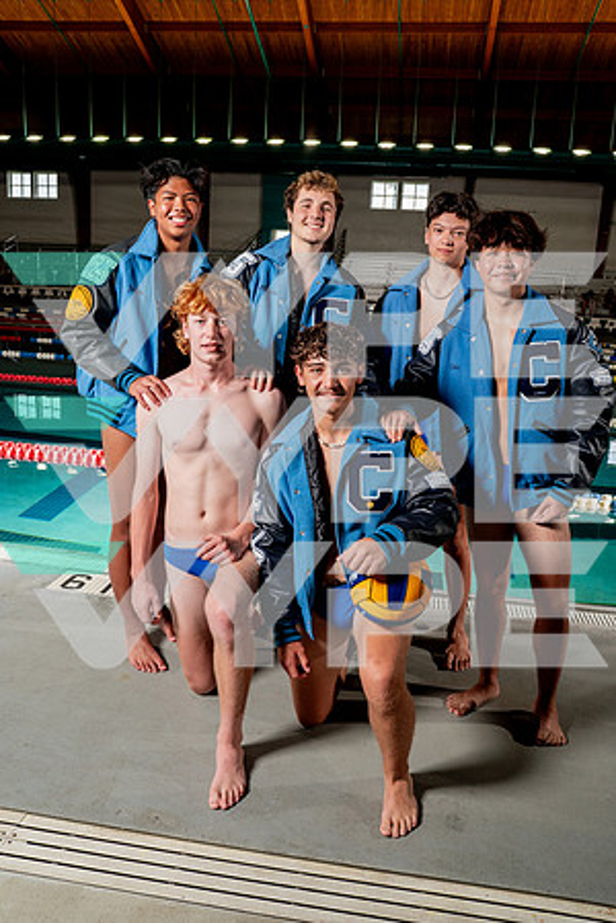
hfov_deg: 45.0
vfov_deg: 63.7
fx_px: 744
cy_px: 462
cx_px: 308
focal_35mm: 29
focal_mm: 29
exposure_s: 1/250
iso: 400
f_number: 6.3
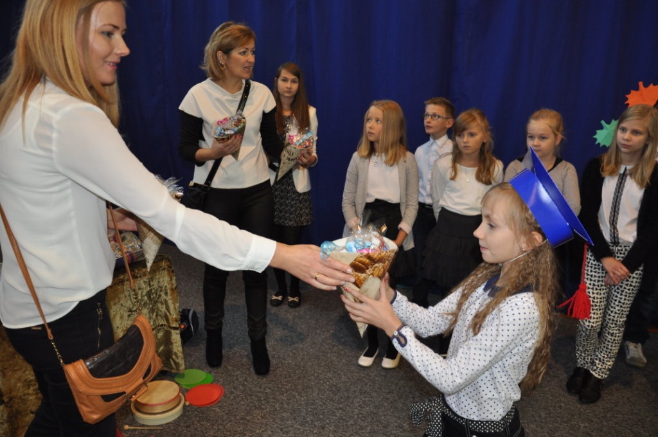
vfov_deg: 47.8
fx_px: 493
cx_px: 329
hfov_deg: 67.4
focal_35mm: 27
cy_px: 218
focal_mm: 18
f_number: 3.5
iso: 400
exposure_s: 1/60
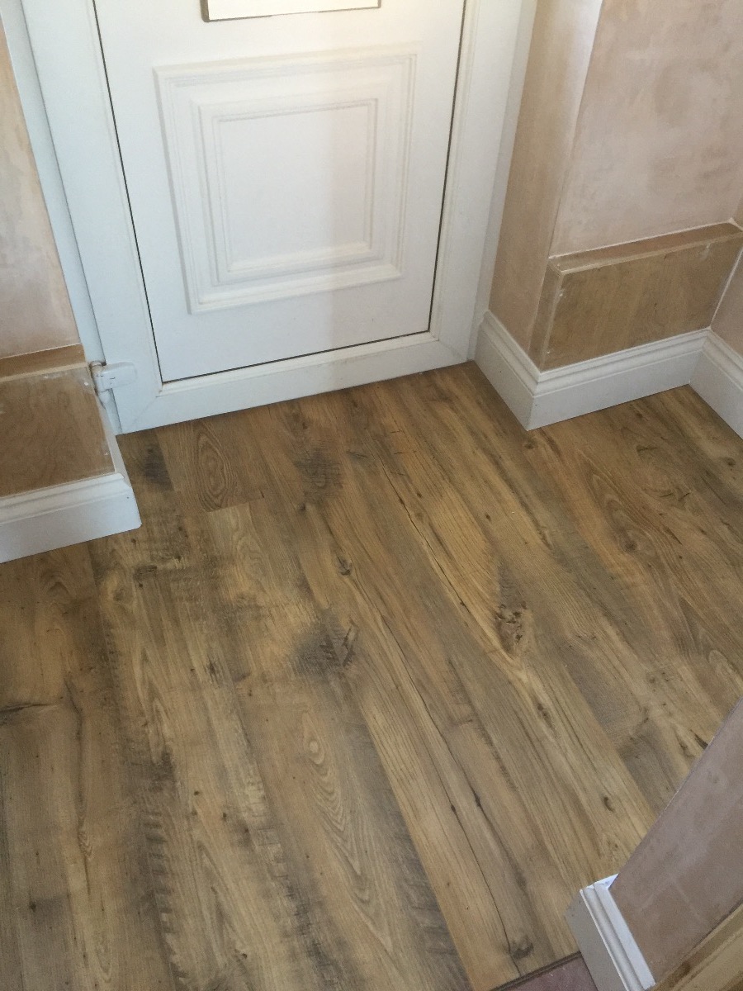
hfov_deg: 48.2
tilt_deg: -46.6
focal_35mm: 29
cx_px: 372
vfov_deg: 61.7
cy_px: 496
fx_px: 830
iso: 100
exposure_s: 1/17
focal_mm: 4.15
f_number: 2.2
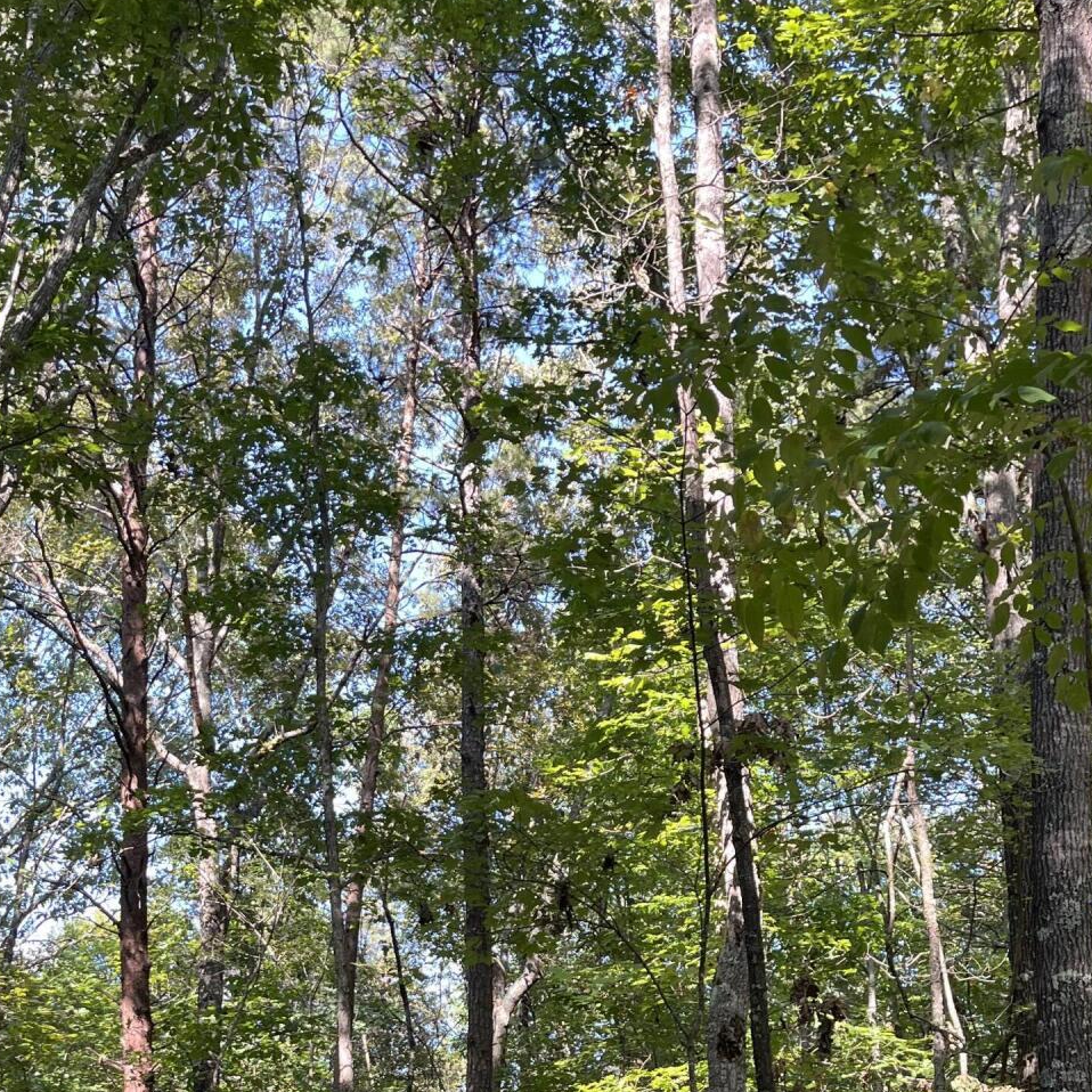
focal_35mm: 48
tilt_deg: +10.1
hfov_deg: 35.4
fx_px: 1713
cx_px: 532
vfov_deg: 32.6
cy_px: 1087
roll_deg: -0.1
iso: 32
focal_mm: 5.1
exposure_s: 1/122
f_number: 1.6
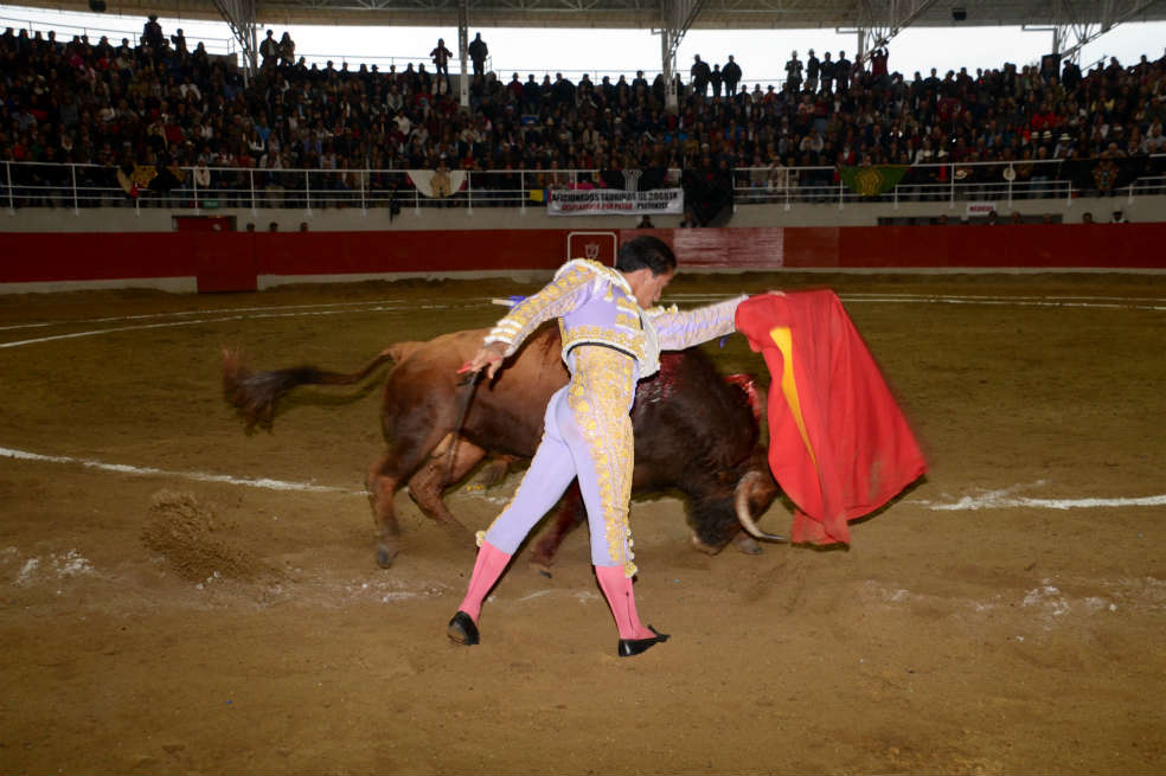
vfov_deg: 33.0
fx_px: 1311
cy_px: 388
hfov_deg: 47.9
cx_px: 583
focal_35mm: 40
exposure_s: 1/60
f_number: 7.1
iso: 800
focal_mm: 27
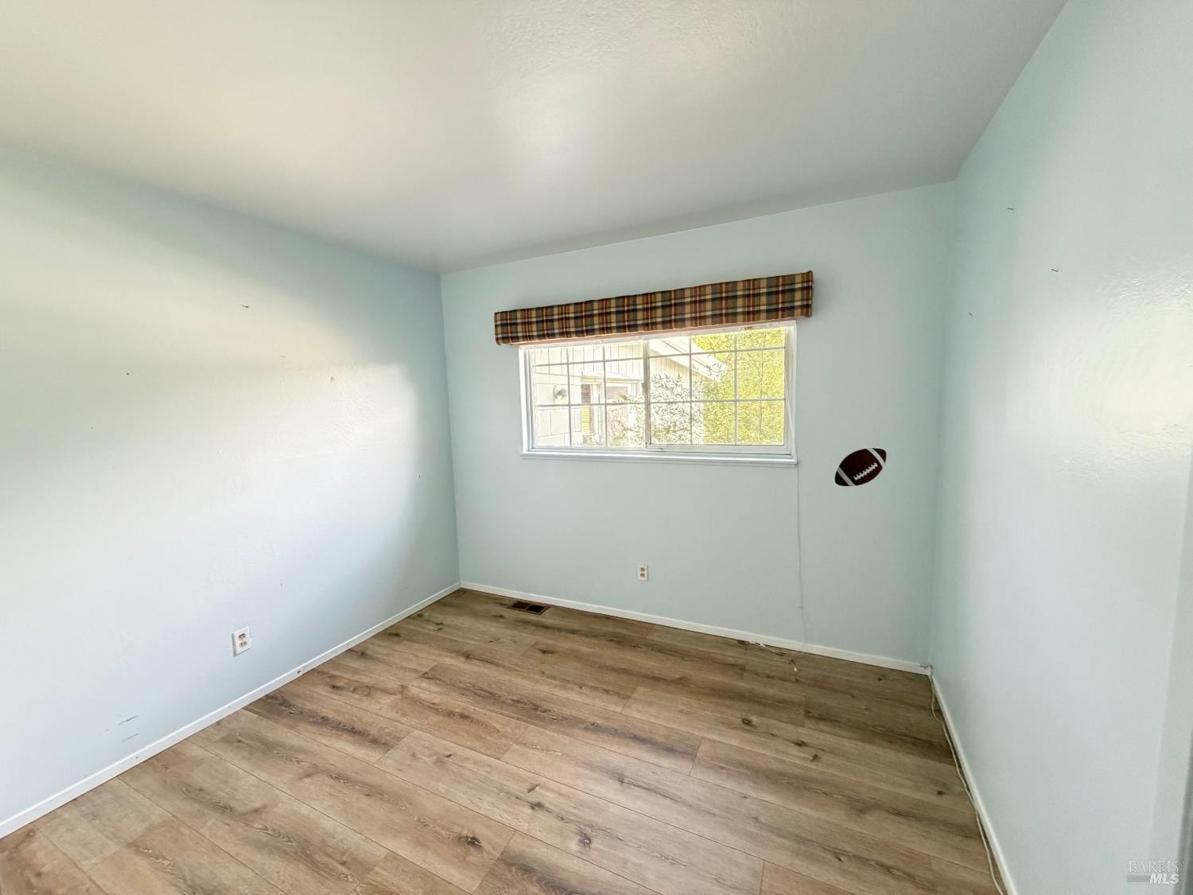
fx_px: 482
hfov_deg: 102.1
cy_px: 448
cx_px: 596
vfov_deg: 85.7
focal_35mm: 14
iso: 500
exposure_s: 1/60
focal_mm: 2.22
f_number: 2.2
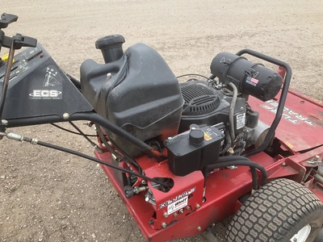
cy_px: 121
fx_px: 271
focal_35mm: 29
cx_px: 162
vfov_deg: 48.2
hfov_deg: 61.7
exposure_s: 1/478
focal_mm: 3
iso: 25
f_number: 1.8
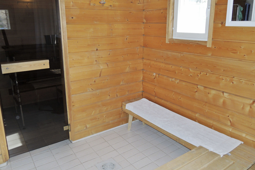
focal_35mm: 25
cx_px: 128
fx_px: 177
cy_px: 77
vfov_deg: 51.2
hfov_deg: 71.5
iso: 200
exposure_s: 1/30
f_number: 2.8
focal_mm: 4.3
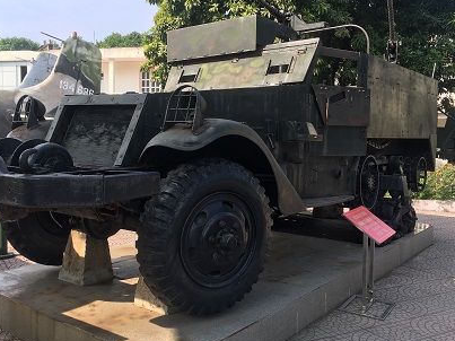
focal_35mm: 36
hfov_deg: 51.2
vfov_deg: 39.6
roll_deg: -0.2
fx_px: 473
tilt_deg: -4.6
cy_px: 170
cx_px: 195
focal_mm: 4.15
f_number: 2.2
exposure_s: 1/541
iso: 25
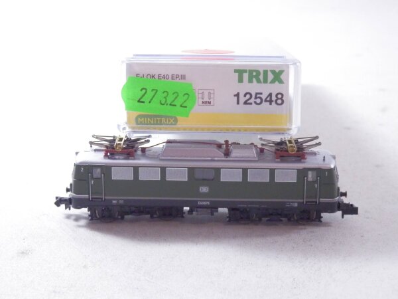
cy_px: 150
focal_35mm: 66
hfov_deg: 29.4
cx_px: 199
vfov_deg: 22.3
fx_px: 759
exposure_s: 1/160
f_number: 4.4
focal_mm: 11.9
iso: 1250
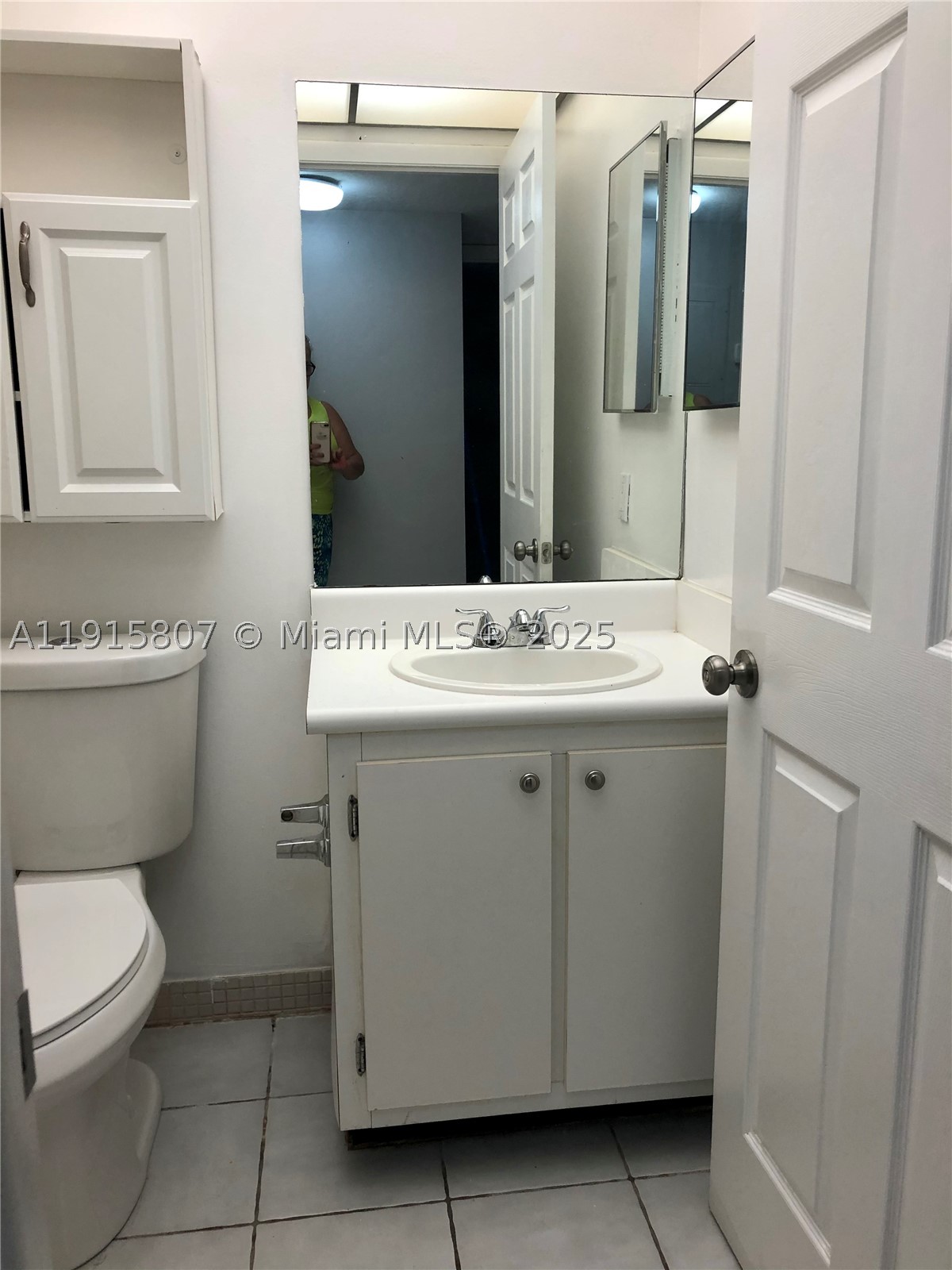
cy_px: 635
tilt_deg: -11.3
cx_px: 476
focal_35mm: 28
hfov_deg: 49.7
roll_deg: +0.7
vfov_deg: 63.4
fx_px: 1027
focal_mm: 3.99
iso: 25
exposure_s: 1/30
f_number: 1.8
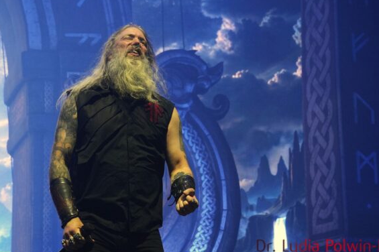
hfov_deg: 20.0
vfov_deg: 13.4
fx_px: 1073
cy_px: 132
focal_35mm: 102
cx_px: 213
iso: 1250
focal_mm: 50
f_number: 4.5
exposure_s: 1/160
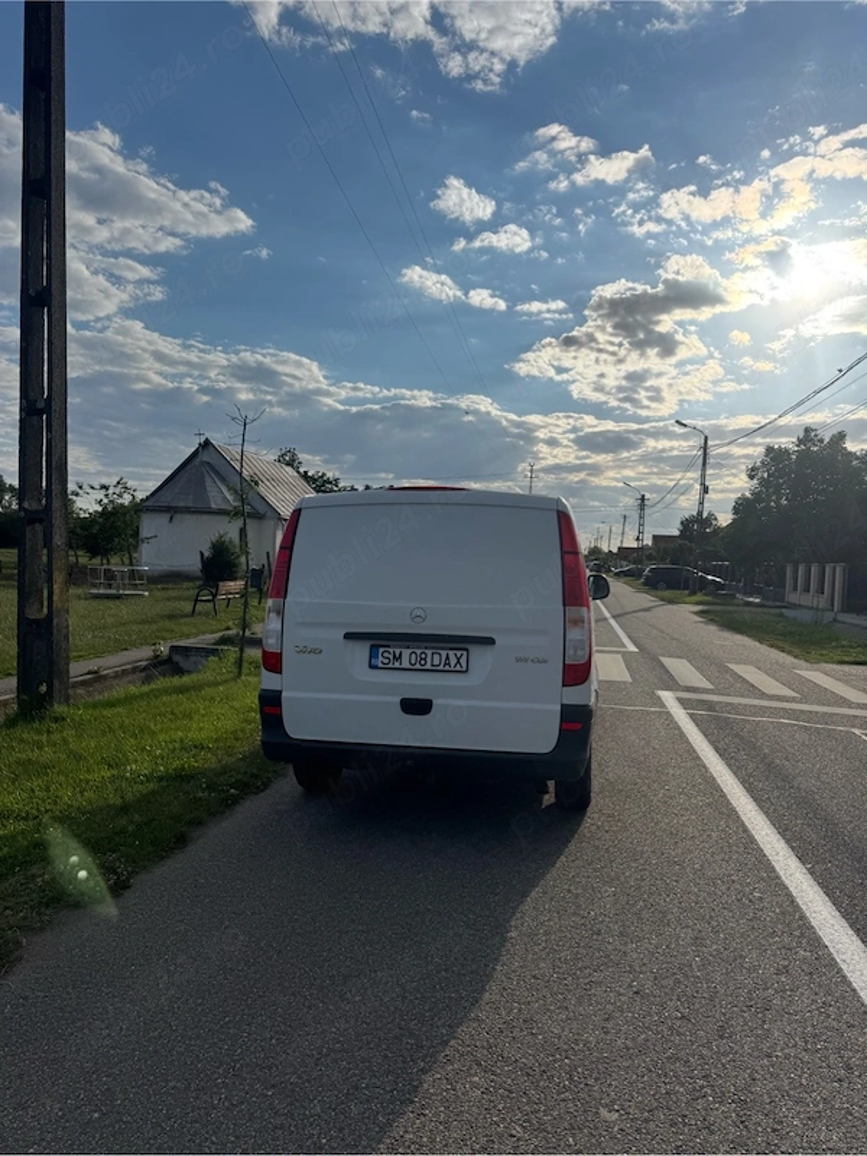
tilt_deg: -0.9
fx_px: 801
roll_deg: -2.6
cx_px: 434
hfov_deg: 56.8
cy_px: 578
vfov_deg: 71.6
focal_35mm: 24
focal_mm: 6.76
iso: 80
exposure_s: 1/10417
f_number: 1.78
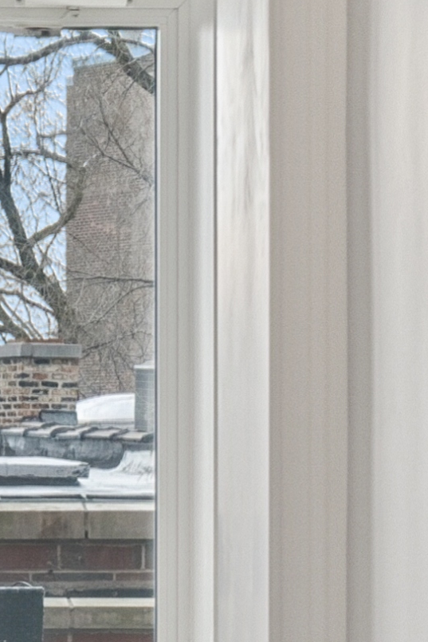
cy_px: 563
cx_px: -277
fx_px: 4973
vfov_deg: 7.4
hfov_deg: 4.9
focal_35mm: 279
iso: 320
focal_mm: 24
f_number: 8
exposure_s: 1/50
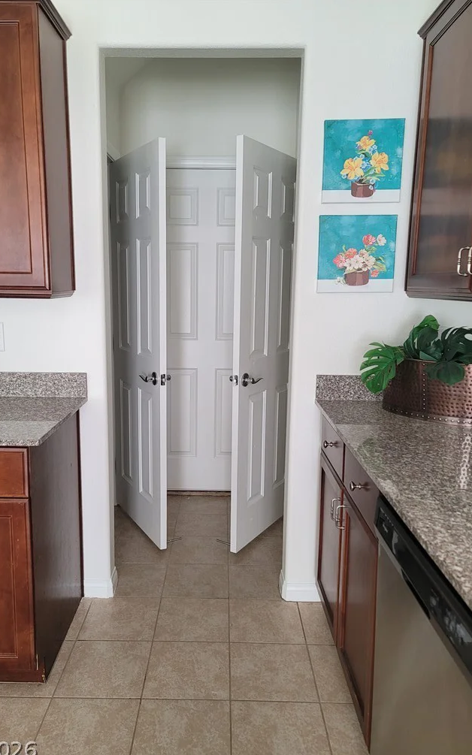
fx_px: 556
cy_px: 382
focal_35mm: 27
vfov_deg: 68.4
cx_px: 217
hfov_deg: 46.0
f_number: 1.8
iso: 250
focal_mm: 7
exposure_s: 1/120
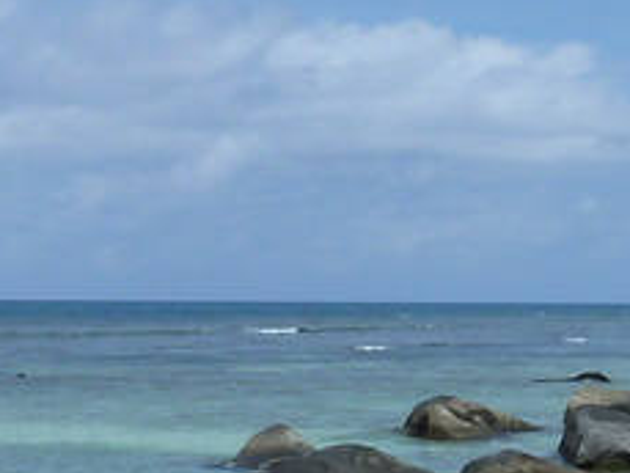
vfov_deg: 11.2
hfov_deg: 13.7
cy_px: 462
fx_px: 2385
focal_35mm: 131
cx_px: 1073
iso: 80
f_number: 5.6
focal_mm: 4.1
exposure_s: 1/500
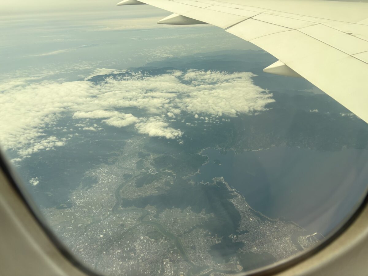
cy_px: 138
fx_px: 276
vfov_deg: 53.1
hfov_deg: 67.3
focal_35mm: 26
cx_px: 184
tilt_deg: -23.8
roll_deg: +4.7
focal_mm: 5.96
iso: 50
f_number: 1.6
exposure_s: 1/820
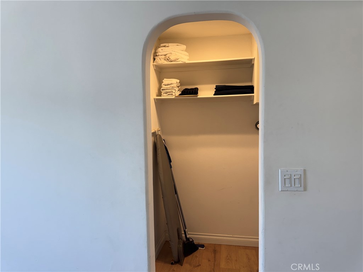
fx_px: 252
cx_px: 182
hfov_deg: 71.6
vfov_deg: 56.8
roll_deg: +0.4
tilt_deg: -4.8
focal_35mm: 24
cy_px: 136
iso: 64
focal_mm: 6.76
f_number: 1.78
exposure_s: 1/120
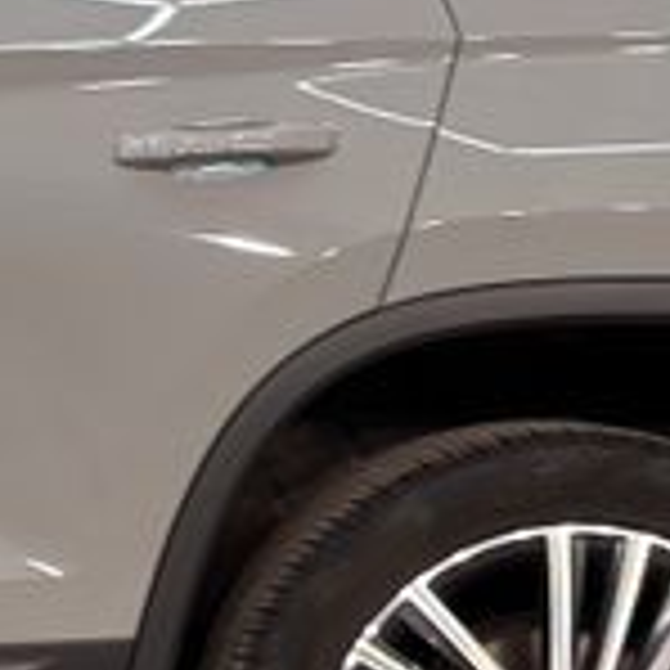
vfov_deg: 8.0
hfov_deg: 7.7
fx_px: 4774
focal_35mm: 218
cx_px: -728
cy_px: 355
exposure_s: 1/50
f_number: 1.78
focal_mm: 6.76
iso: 50
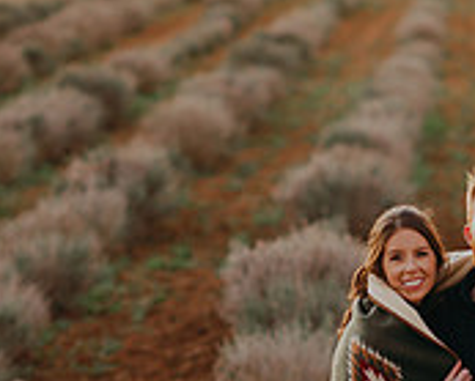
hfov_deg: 7.2
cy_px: 524
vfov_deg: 5.8
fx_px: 3760
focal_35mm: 267
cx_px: 489
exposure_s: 1/125
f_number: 2
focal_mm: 85
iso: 100
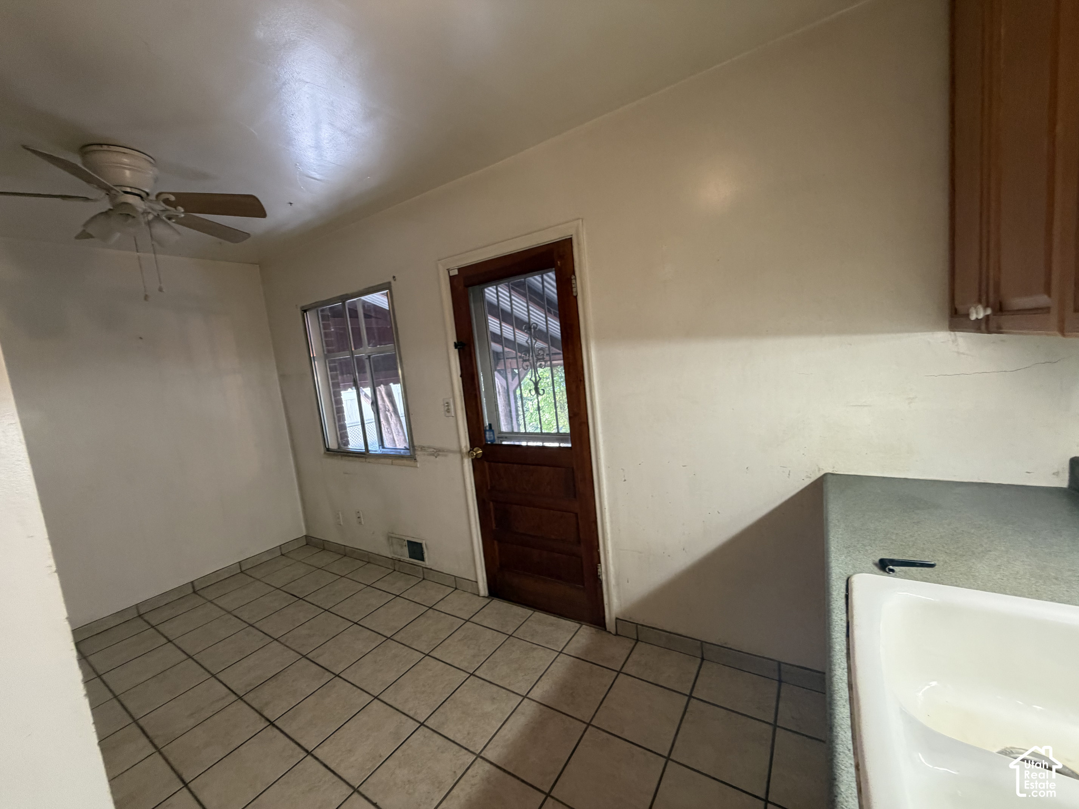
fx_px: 436
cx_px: 540
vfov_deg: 85.7
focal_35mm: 14
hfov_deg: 102.1
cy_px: 404
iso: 250
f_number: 2.2
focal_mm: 2.22
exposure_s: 1/60
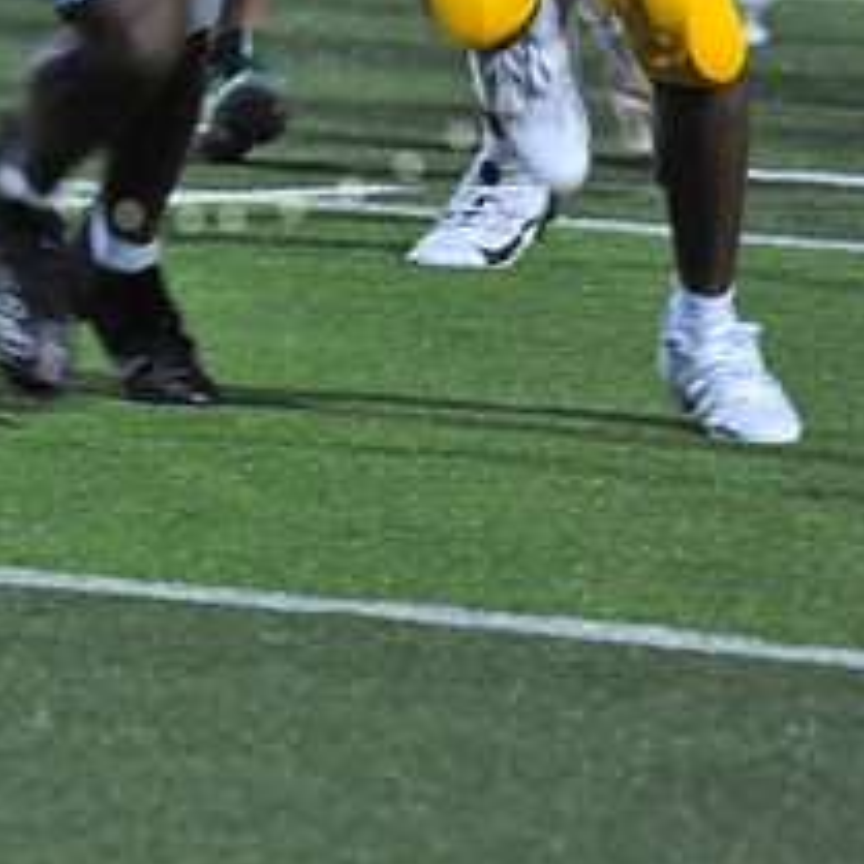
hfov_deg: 2.7
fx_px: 18609
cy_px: -273
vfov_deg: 2.7
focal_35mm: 659
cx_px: 190
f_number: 5.6
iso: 6400
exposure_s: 1/200
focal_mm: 280
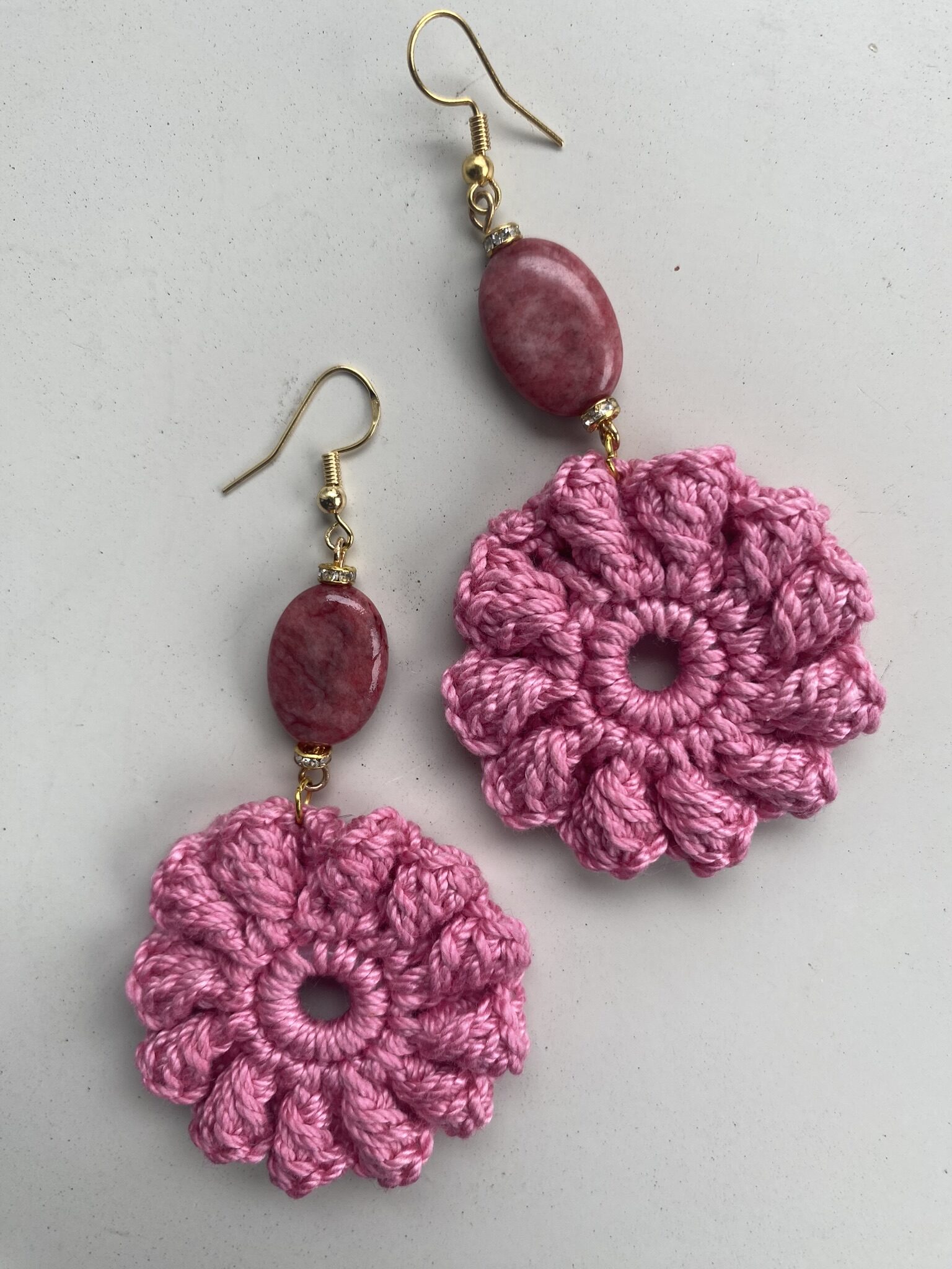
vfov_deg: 69.4
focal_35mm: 25
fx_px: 917
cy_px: 634
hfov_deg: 54.9
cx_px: 476
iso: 32
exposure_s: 1/141
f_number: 1.8
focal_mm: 4.25
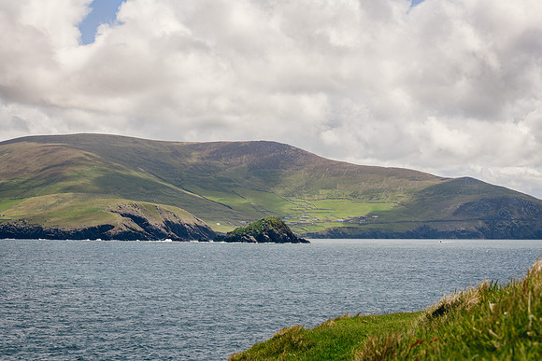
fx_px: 1054
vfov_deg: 19.5
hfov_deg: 28.8
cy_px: 180
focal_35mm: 70
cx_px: 271
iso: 160
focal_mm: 70
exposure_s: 1/400
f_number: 11
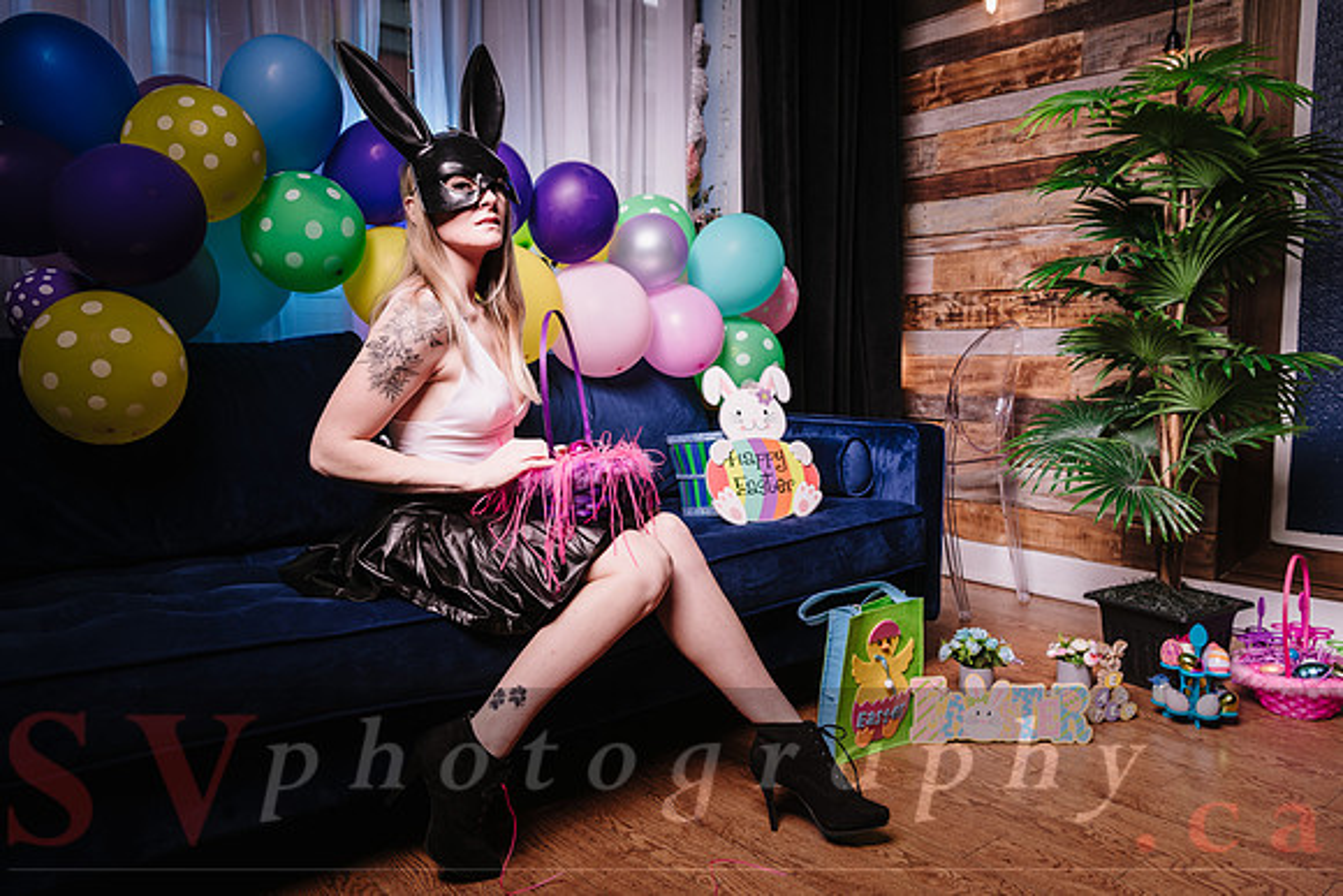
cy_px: 448
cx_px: 672
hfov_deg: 65.5
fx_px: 1045
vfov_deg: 46.4
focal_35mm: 28
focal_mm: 28
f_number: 4.5
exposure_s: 1/160
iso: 64
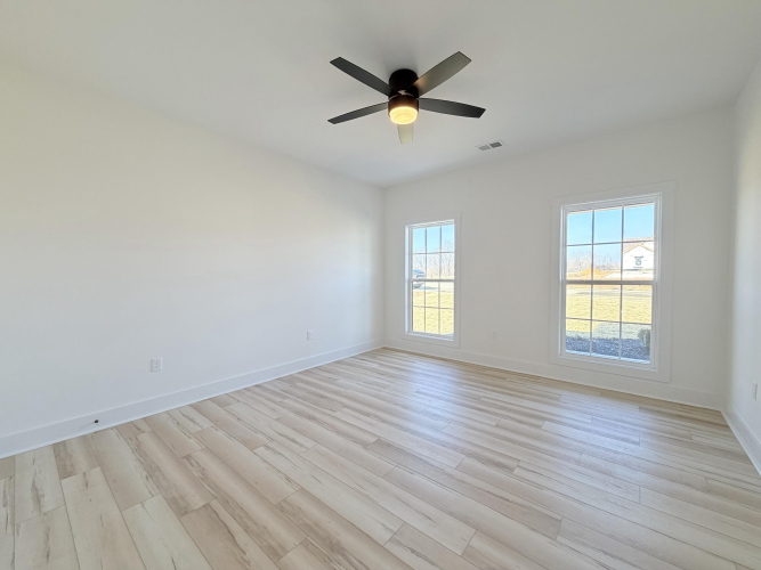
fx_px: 308
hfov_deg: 102.1
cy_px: 285
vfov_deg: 85.7
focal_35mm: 14
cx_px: 380
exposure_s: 1/120
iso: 100
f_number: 2.2
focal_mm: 2.22
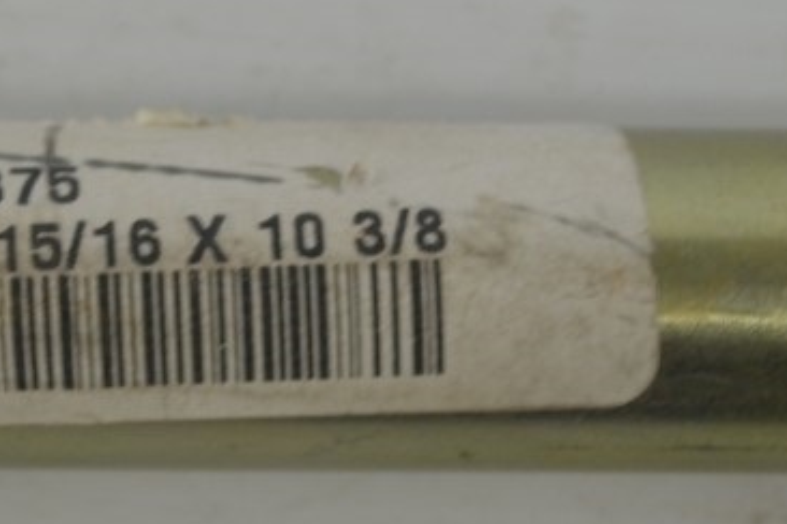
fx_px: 2492
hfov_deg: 17.8
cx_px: 140
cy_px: 266
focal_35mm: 114
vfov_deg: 12.0
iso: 400
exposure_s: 1/80
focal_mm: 24
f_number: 4.5
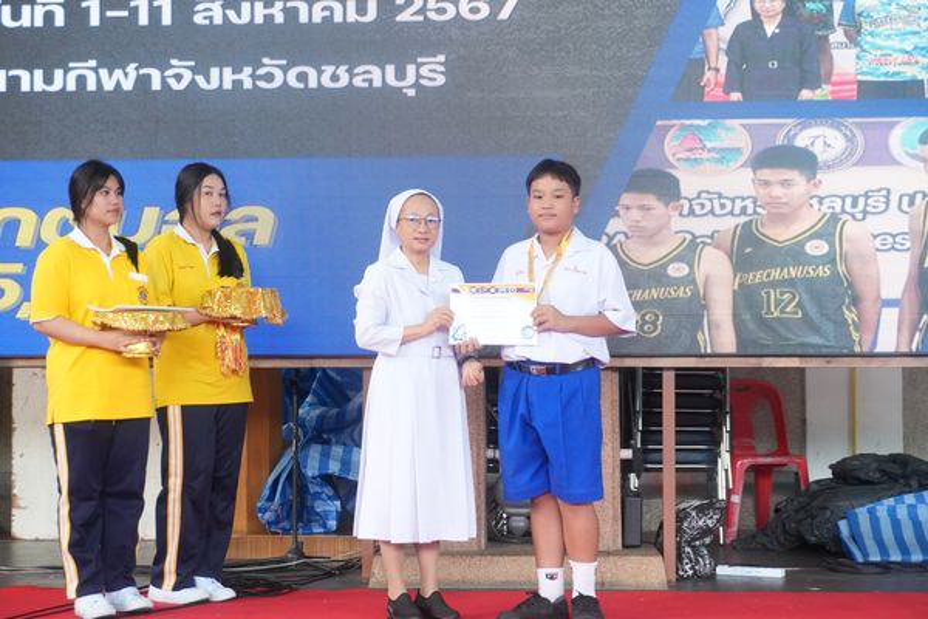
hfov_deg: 31.9
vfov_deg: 21.6
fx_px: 1624
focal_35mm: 63
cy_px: 310
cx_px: 464
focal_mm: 42
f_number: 5.6
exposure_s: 1/100
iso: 1600
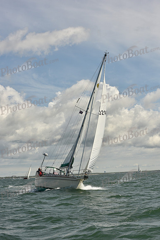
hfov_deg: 19.5
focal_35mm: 70
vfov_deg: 28.8
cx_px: 80
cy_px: 120
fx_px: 466
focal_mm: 70
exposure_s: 1/800
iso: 320
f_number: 13
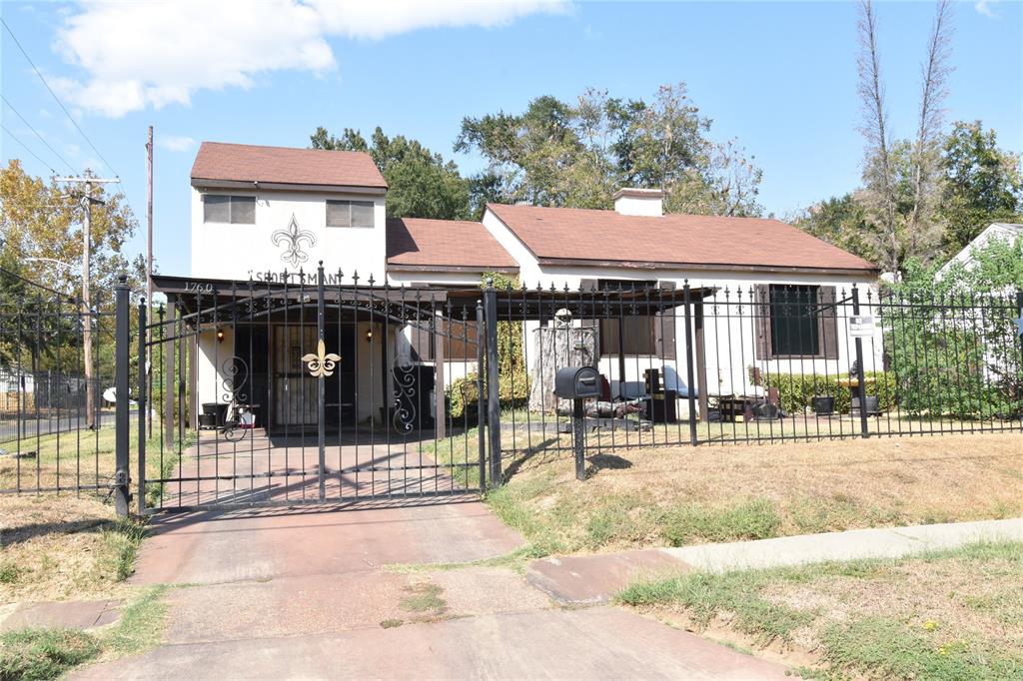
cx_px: 512
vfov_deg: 43.6
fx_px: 852
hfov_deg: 61.9
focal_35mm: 30
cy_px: 340
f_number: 18
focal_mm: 20
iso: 640
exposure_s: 1/160
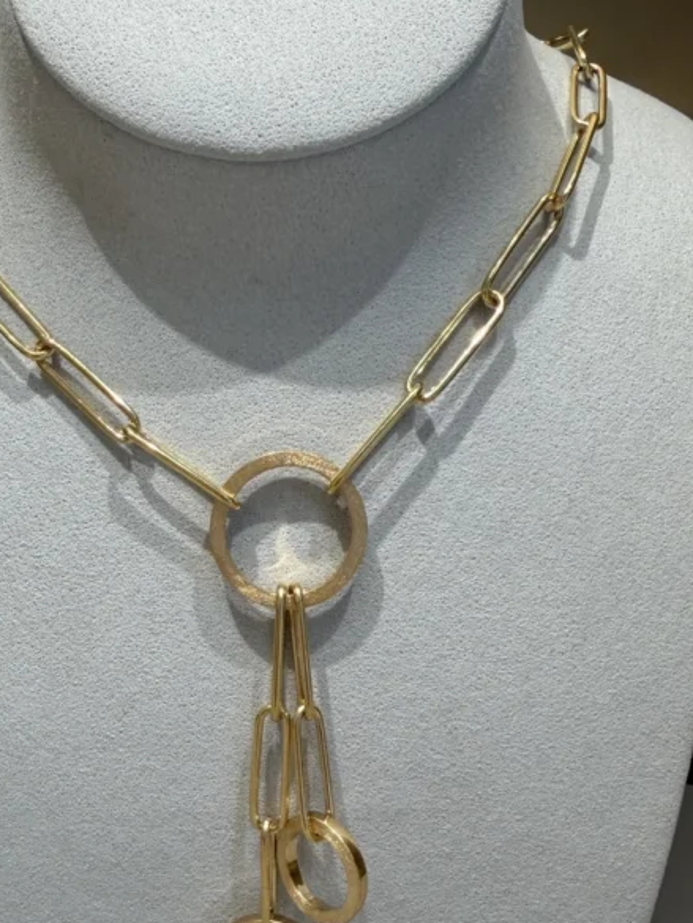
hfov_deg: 34.2
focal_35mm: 42
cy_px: 562
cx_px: 267
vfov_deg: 44.5
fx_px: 1121
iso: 80
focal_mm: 2.22
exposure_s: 1/121
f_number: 2.2
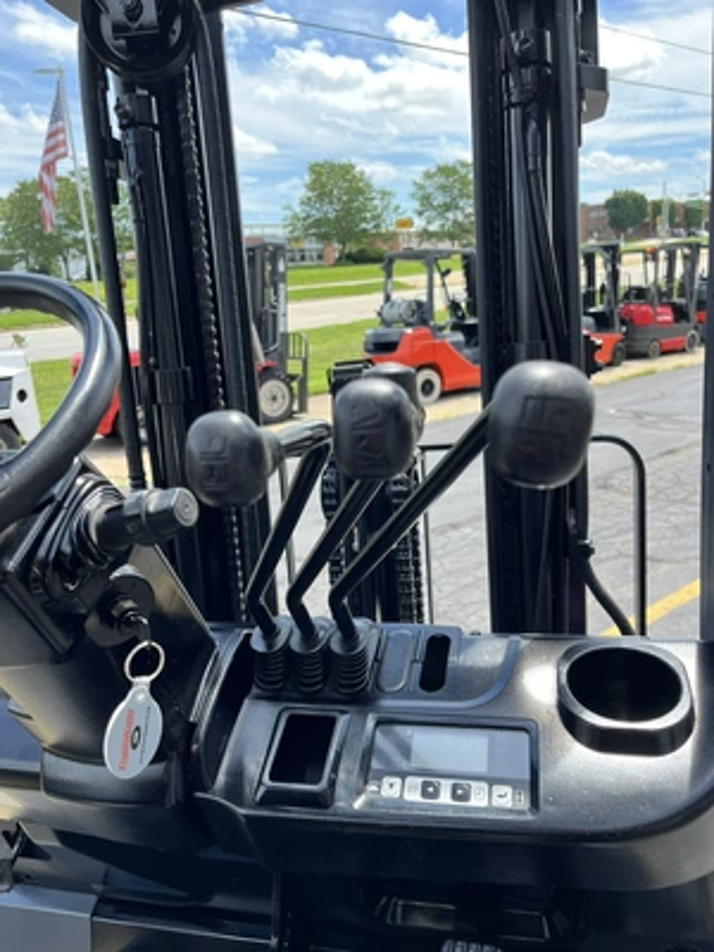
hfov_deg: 53.1
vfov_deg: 67.3
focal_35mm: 26
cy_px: 476
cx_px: 357
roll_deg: +3.9
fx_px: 715
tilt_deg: -13.3
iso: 50
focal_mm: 5.1
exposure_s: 1/928
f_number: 1.6
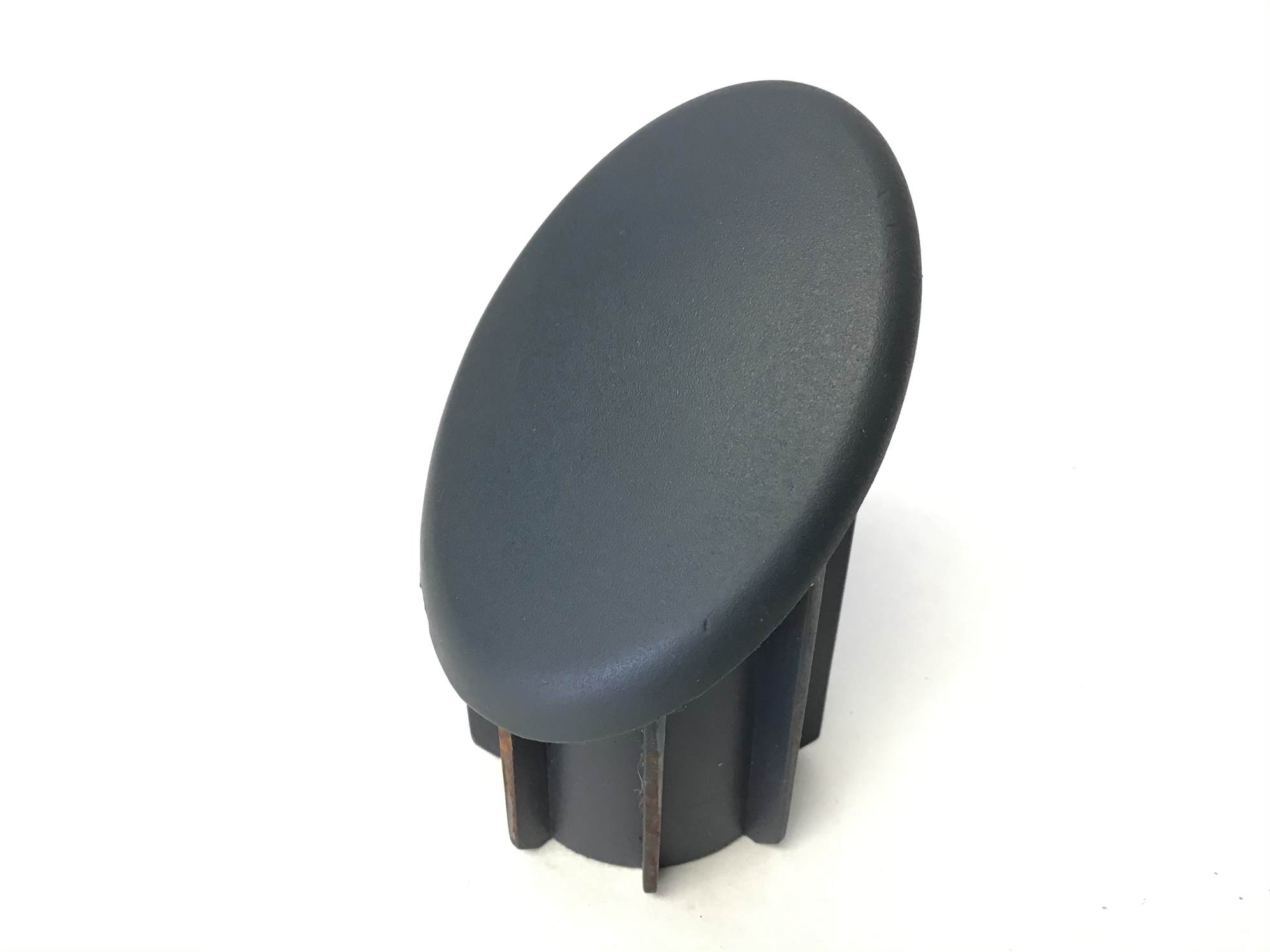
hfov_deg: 58.4
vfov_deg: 45.4
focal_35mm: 31
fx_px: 1137
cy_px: 476
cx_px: 635
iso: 40
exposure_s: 1/30
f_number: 2.4
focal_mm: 3.3
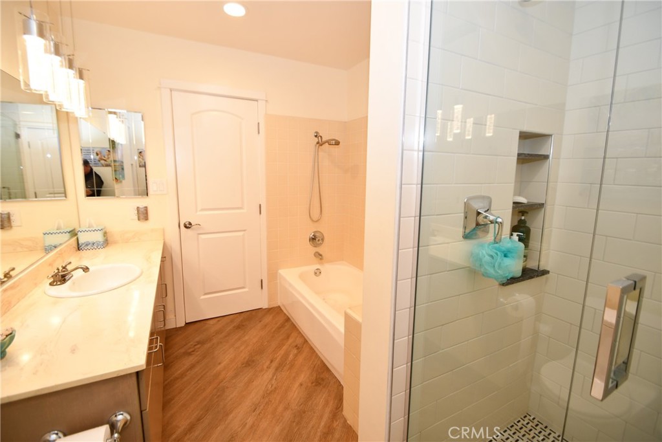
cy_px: 221
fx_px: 276
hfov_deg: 100.4
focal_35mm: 15
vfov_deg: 77.3
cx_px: 331
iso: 320
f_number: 4
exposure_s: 1/60
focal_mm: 10
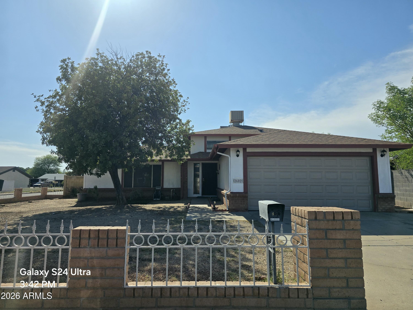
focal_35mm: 23
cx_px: 206
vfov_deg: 58.9
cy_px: 155
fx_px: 274
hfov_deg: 73.9
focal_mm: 6.3
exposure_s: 1/1650
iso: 12
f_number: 1.7
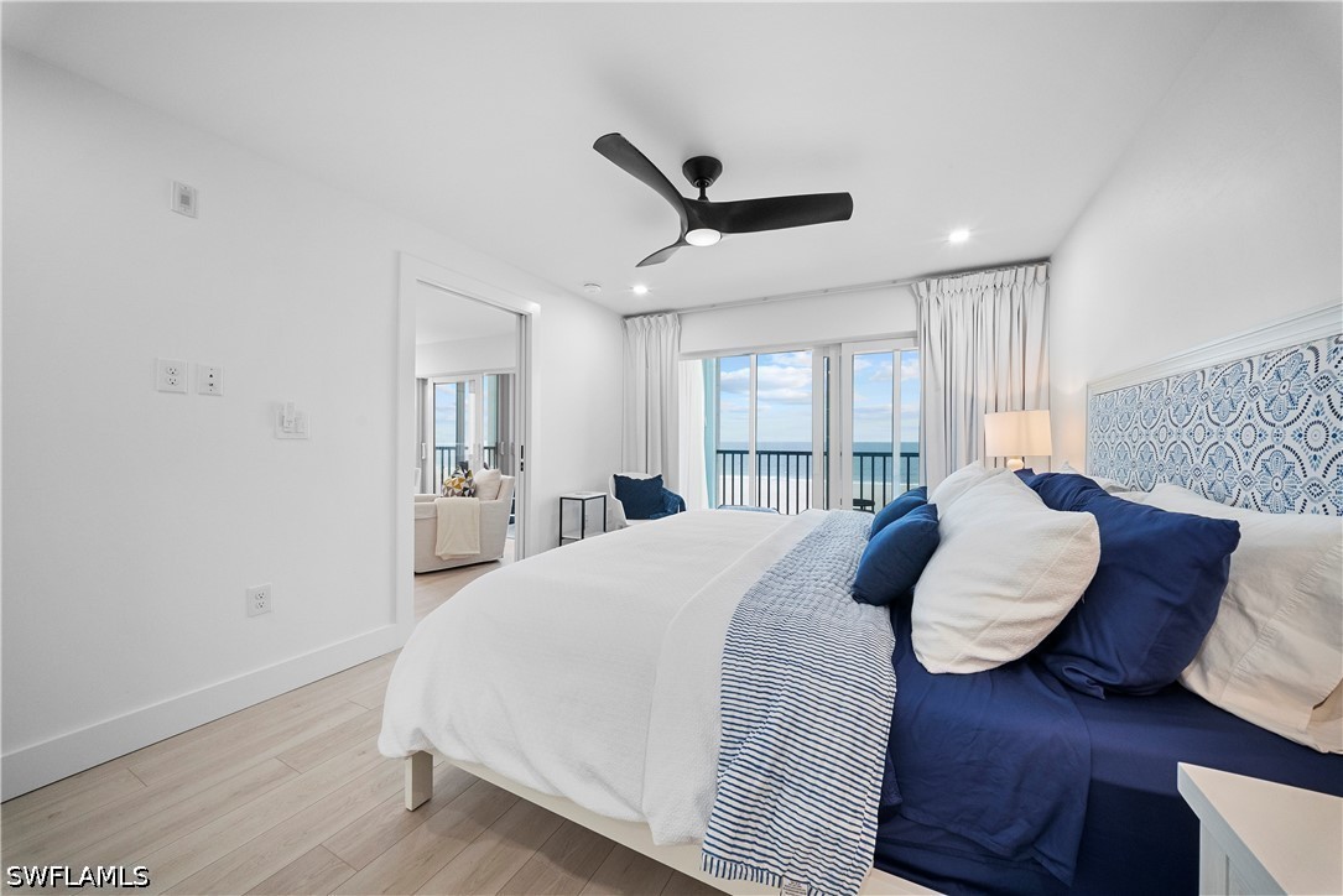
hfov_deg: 112.6
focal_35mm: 12
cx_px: 672
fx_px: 448
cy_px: 448
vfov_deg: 90.0
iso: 2000
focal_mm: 12
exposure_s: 1/40
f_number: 11
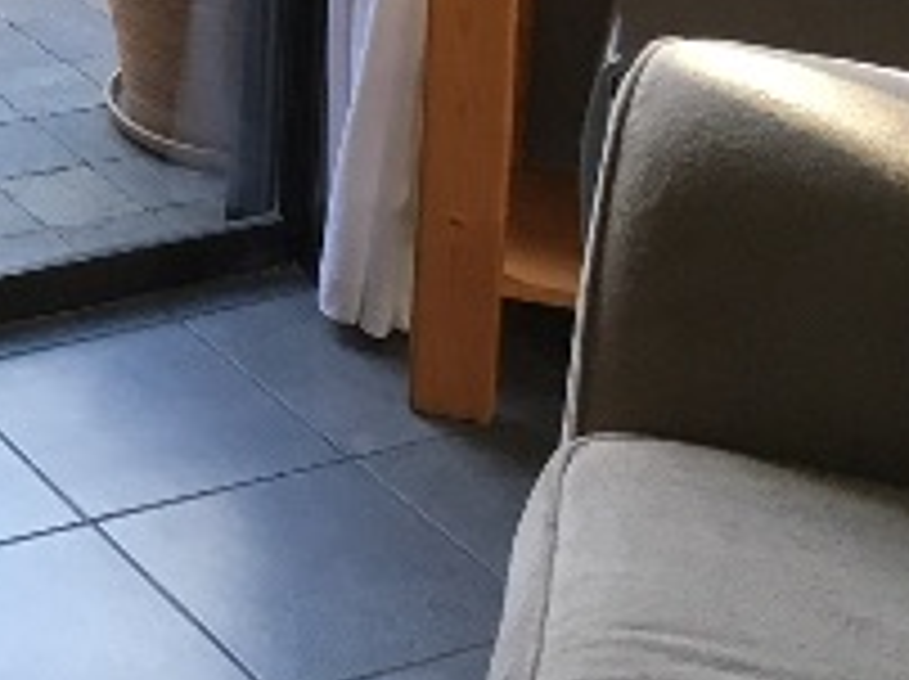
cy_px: -509
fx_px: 3016
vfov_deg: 11.9
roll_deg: +0.9
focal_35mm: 115
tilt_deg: -11.8
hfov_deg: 15.7
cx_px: -468
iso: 32
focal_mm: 4.15
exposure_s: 1/30
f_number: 2.2
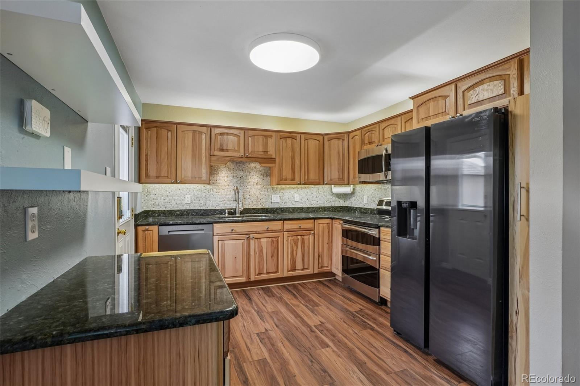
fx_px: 266
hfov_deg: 95.0
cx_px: 290
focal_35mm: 16
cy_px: 193
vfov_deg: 72.0
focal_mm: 11
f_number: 8
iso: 500
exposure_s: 1/20
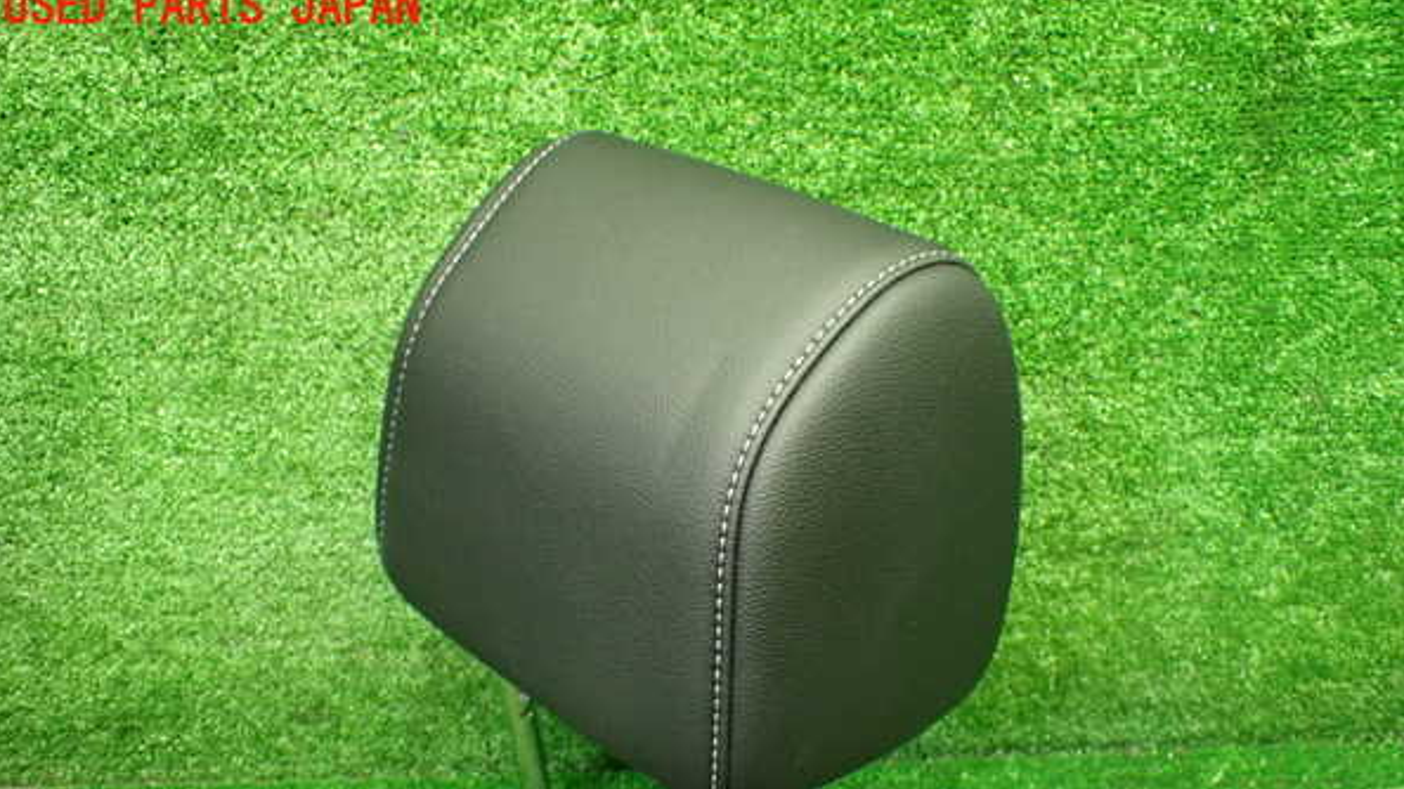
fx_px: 1228
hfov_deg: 59.5
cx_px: 700
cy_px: 510
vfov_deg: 35.4
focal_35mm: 33
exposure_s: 1/80
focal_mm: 5.4
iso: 800
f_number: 2.3
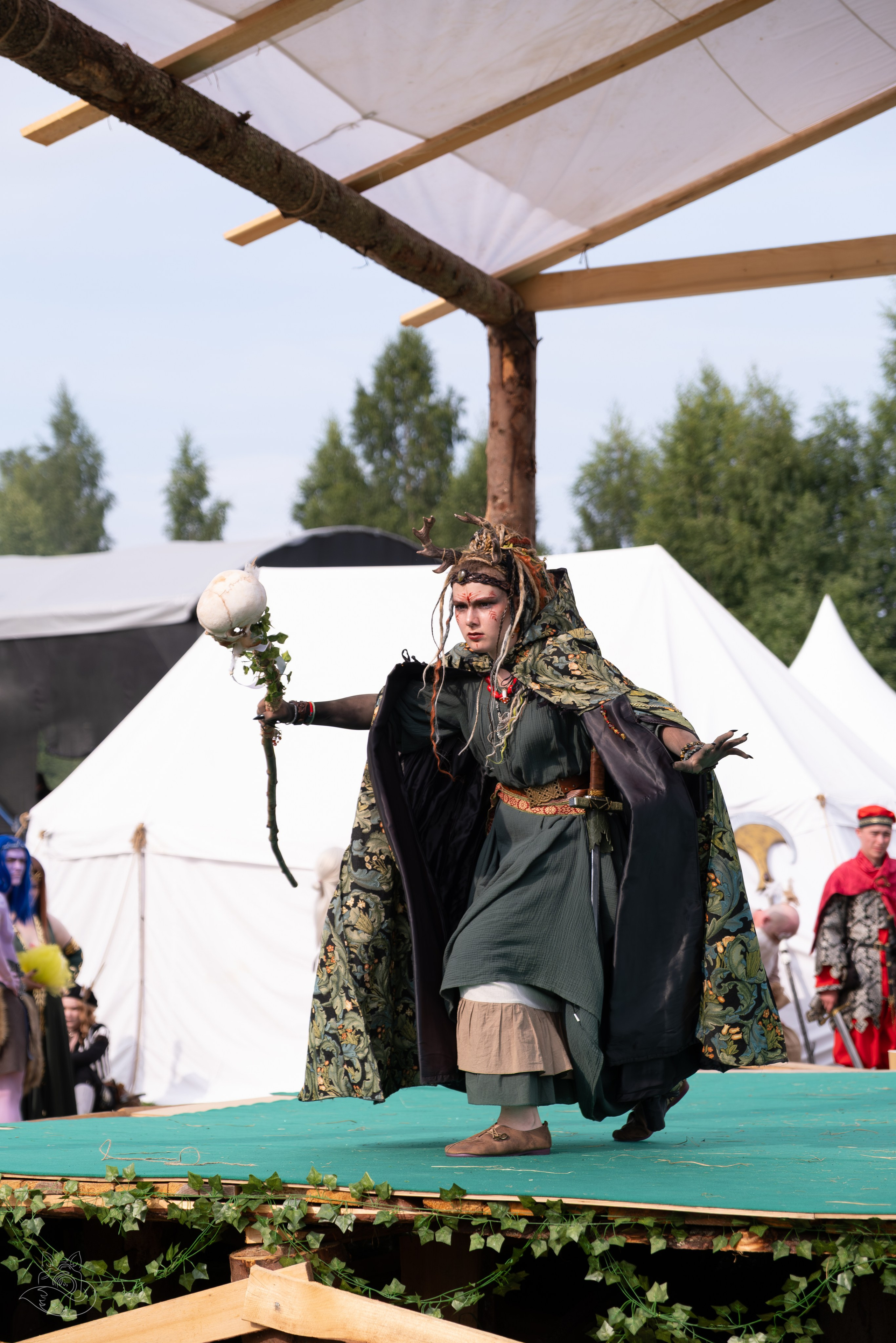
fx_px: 3098
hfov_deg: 16.5
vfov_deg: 24.5
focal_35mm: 83
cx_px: 448
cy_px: 672
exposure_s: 1/1250
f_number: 3.6
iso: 200
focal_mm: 55
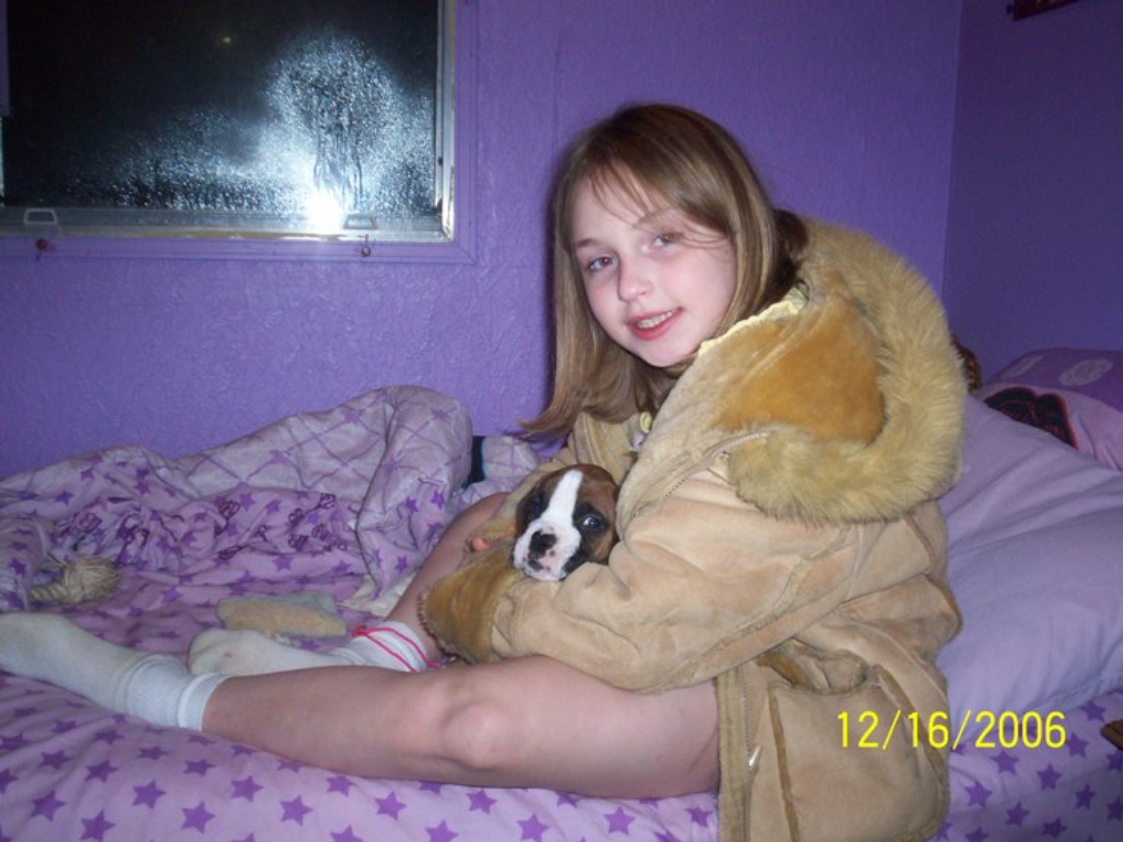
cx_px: 562
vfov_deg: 39.7
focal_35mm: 36
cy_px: 421
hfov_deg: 51.3
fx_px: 1168
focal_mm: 5.9
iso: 140
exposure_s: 1/64
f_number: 4.5
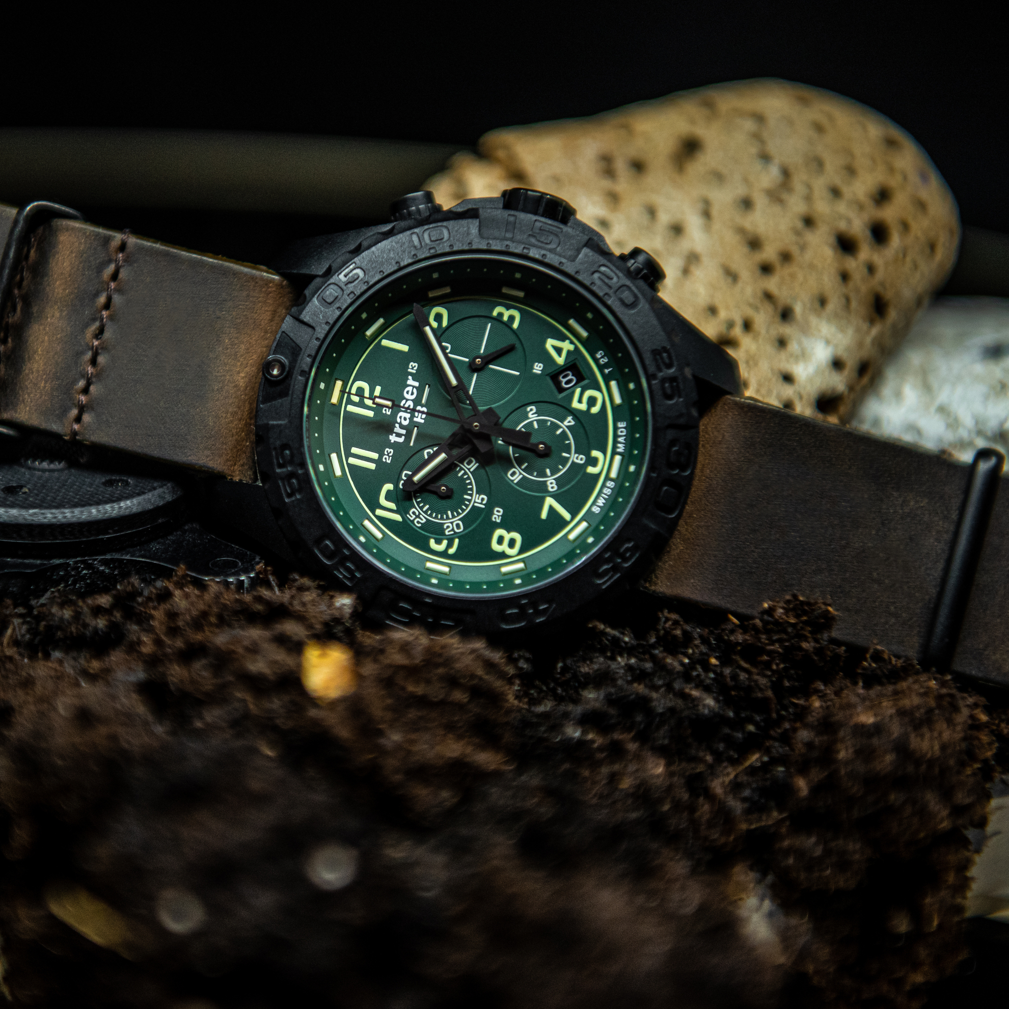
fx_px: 2968
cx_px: 345
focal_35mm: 90
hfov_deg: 19.2
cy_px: 506
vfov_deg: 19.3
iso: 1250
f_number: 3.2
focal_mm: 70
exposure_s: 1/320
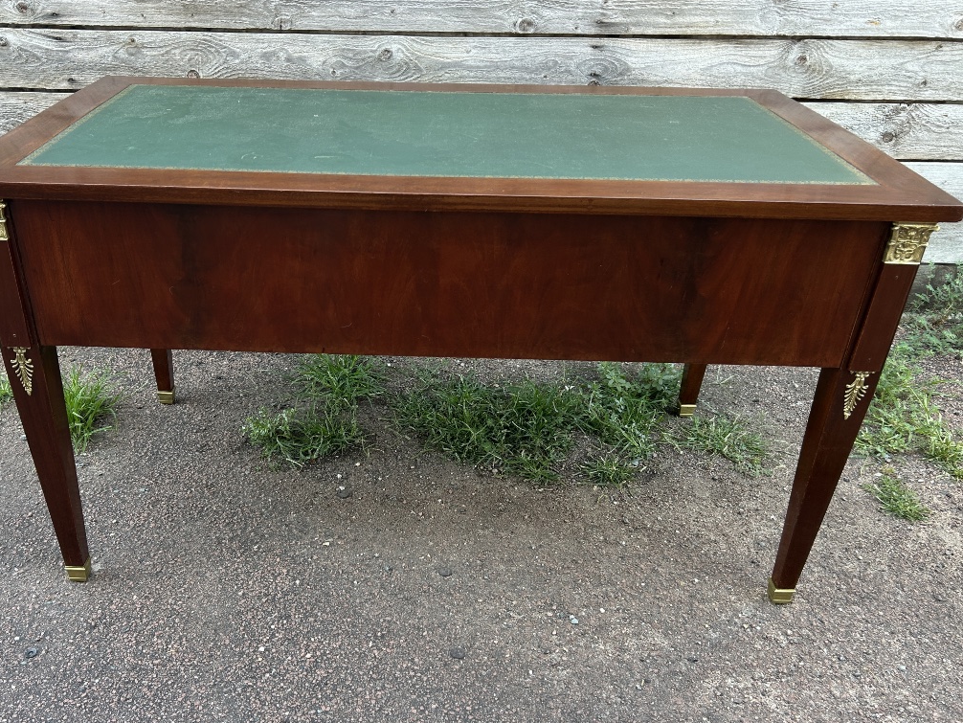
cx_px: 404
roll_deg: -1.2
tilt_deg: -30.2
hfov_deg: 58.0
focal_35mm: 31
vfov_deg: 45.4
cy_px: 407
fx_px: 863
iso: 32
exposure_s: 1/148
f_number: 1.5
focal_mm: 5.7
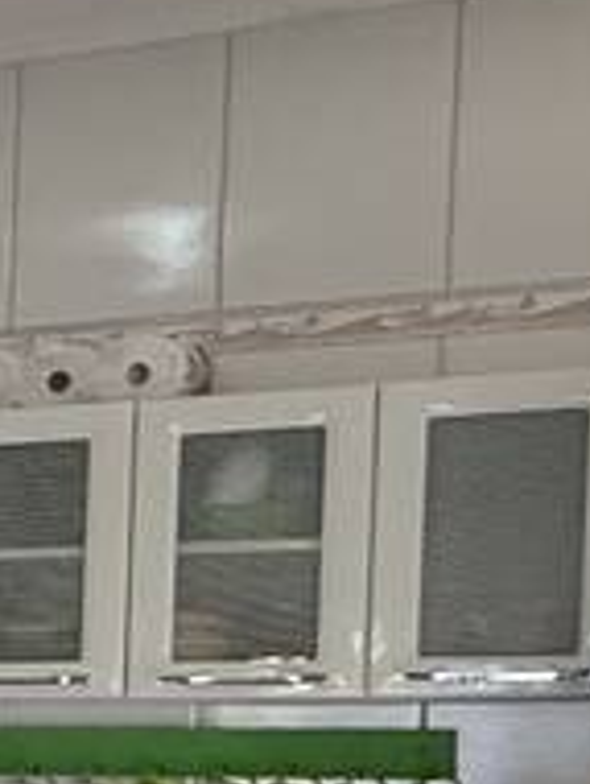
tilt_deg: -2.4
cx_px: -1461
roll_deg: +0.0
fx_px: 2404
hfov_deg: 9.2
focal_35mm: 106
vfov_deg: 17.9
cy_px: 846
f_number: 2.2
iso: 250
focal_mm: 2.22
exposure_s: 1/120
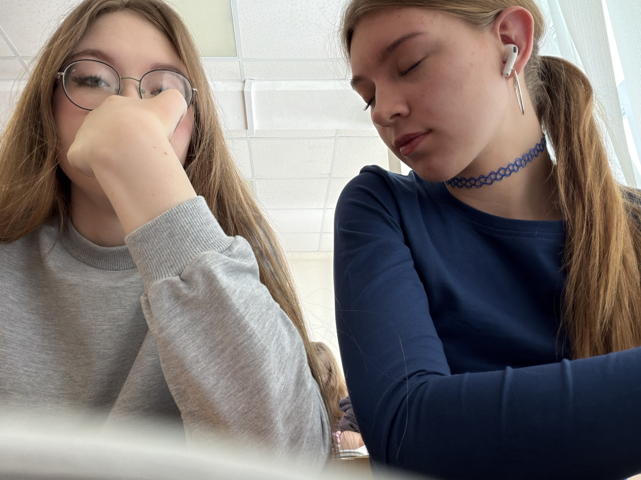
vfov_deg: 49.7
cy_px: 223
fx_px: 518
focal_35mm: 28
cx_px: 281
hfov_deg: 63.2
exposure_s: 1/111
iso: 80
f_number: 1.9
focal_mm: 2.71
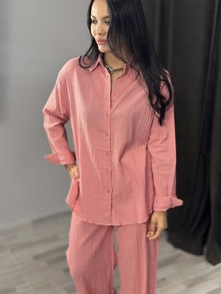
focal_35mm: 50
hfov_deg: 29.2
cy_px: 144
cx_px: 108
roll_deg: +1.8
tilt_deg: -20.3
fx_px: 425
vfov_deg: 38.1
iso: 125
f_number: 1.78
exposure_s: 1/100
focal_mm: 6.86
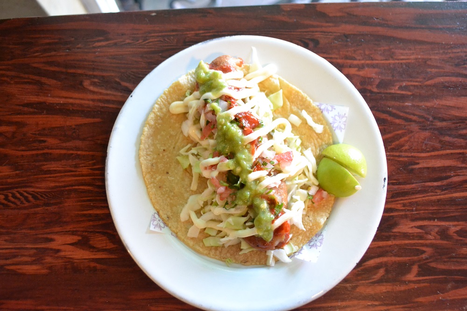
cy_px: 156
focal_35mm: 33
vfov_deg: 39.9
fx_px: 428
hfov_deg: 57.2
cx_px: 234
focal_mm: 22
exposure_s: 1/125
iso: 3200
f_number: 3.8
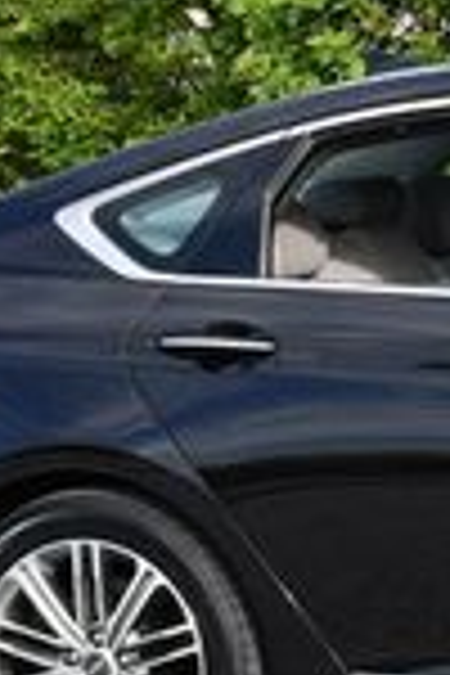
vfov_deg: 10.0
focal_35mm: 205
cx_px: 1030
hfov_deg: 6.4
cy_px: 202
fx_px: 3843
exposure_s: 1/250
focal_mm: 24
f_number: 8
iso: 200
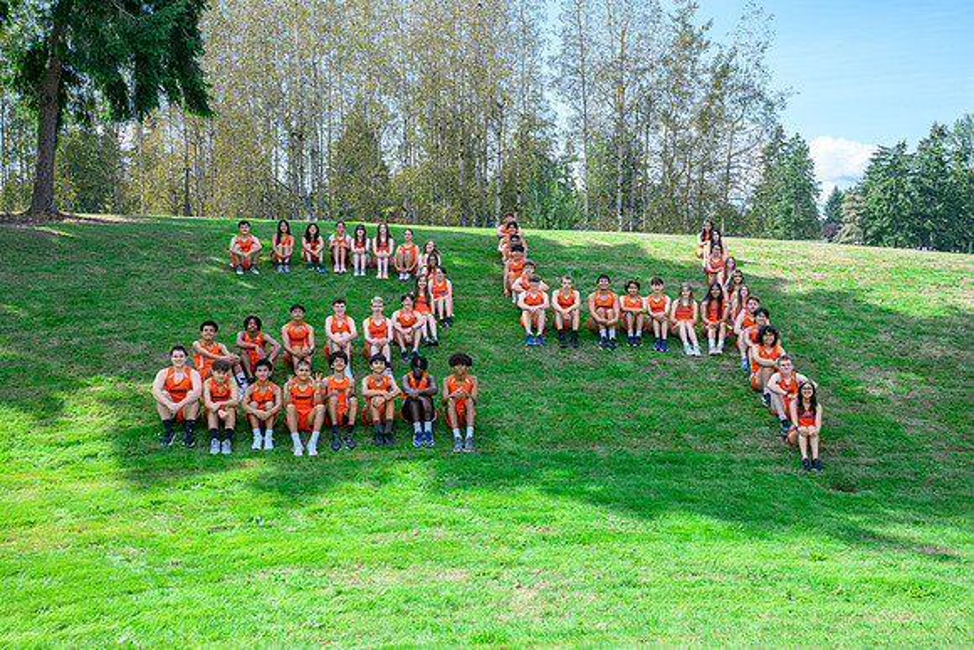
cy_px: 325
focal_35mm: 34
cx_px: 487
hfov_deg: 55.8
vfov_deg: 38.9
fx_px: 920
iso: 250
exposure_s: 1/200
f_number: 9
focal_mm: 34
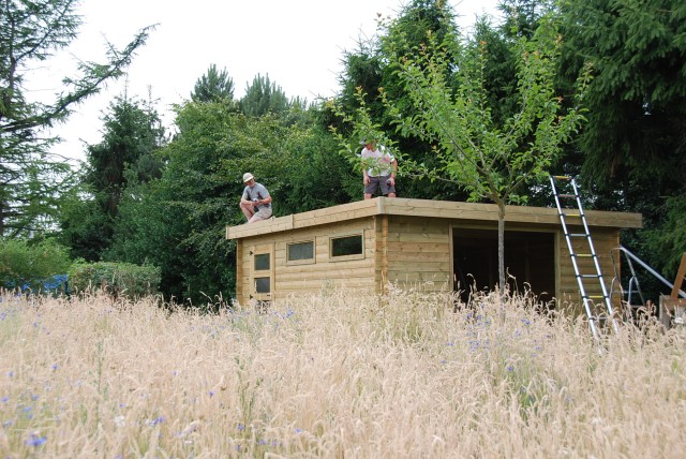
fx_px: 915
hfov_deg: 41.1
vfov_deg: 28.1
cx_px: 343
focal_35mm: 48
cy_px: 230
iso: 100
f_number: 5.6
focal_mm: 32
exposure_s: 1/125
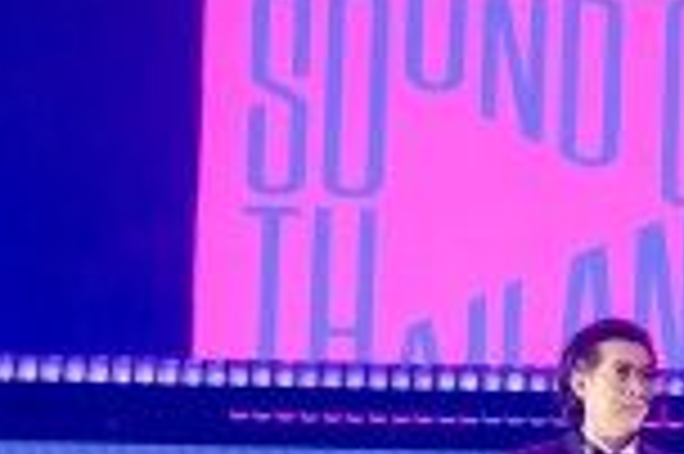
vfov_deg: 6.6
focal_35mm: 207
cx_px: 1377
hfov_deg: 9.3
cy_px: 112
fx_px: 3929
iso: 640
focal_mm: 35
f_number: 4
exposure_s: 1/200
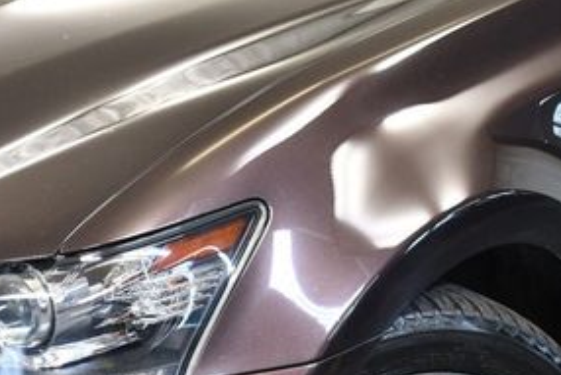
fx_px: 1886
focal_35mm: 121
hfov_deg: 16.7
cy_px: 349
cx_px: 41
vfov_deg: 11.3
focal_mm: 27
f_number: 4
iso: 1400
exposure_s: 1/125
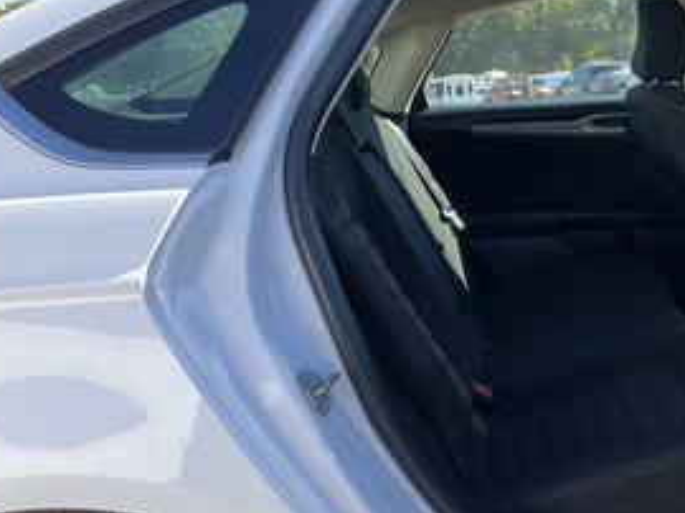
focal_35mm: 43
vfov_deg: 33.5
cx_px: 431
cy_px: 290
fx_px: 850
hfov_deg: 43.5
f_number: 1.8
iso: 25
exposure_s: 1/342
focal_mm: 3
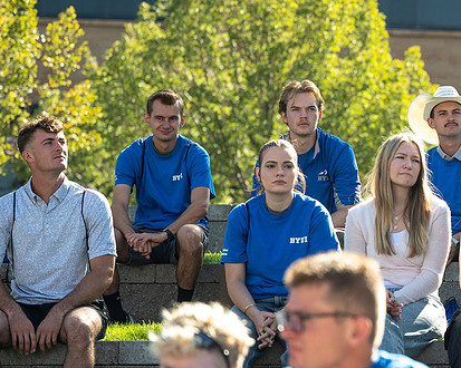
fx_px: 3423
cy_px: 141
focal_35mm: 251
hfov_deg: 7.6
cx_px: 555
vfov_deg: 6.2
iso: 80
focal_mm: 83
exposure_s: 1/1250
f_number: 2.8
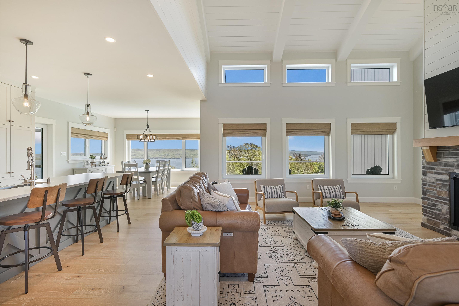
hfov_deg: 96.7
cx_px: 230
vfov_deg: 73.8
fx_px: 204
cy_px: 153
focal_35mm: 16
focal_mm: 16
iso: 320
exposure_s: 1/200
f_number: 7.1
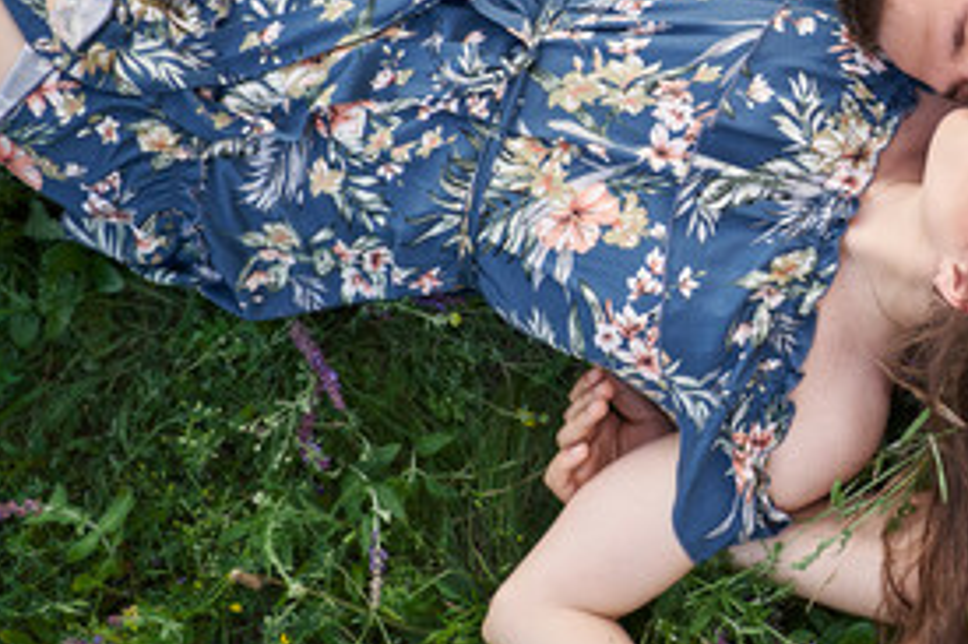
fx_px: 2015
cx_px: 940
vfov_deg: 18.0
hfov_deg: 25.8
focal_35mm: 75
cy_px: 139
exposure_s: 1/800
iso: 200
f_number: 1.8
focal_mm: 35
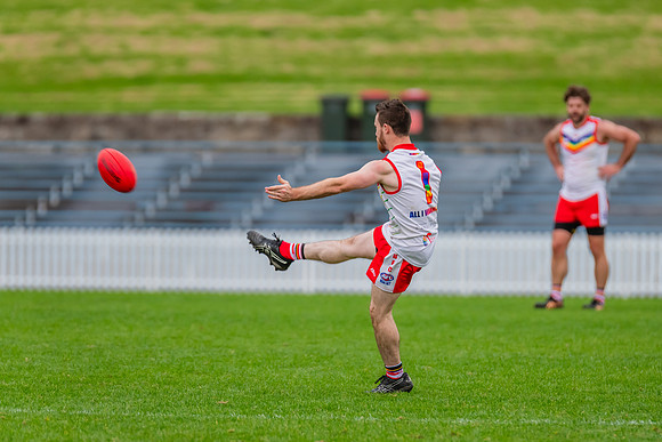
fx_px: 8661
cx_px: 379
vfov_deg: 2.9
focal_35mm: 471
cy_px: 211
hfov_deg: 4.4
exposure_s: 1/1000
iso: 800
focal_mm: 360
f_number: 4
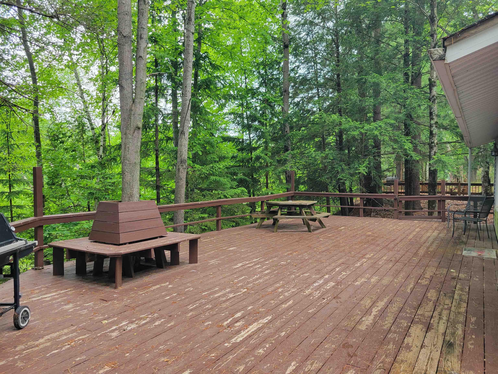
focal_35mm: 26
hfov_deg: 67.3
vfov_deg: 53.1
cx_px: 249
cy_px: 187
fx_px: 374
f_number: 1.8
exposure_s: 1/161
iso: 40
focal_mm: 5.4
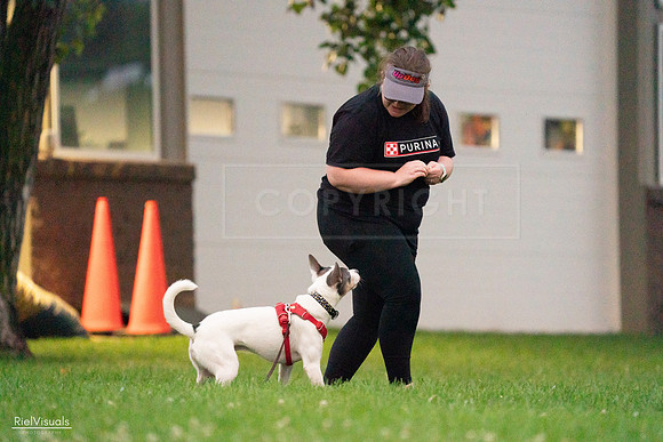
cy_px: 221
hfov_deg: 5.2
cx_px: 332
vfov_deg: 3.5
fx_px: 7313
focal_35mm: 397
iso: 6400
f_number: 6.3
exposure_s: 1/400
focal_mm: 397
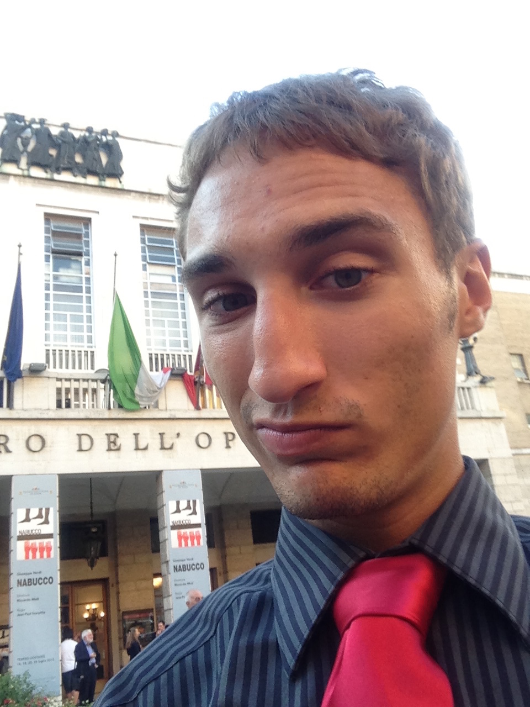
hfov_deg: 40.7
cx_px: 265
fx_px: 715
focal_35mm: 35
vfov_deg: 52.6
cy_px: 354
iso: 32
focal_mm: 2.18
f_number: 2.4
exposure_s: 1/60
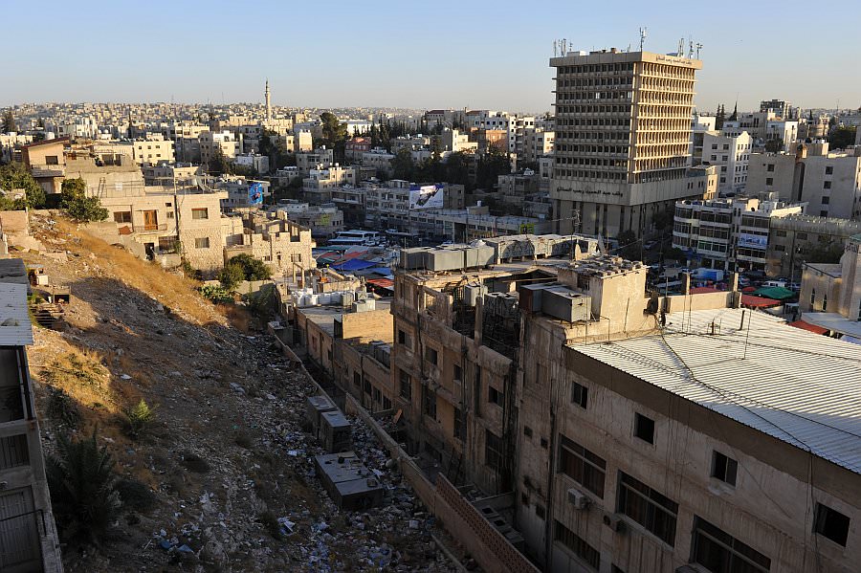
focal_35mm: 31
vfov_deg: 42.3
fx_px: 741
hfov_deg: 60.3
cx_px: 430
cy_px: 286
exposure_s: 1/200
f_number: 7.1
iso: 200
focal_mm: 31
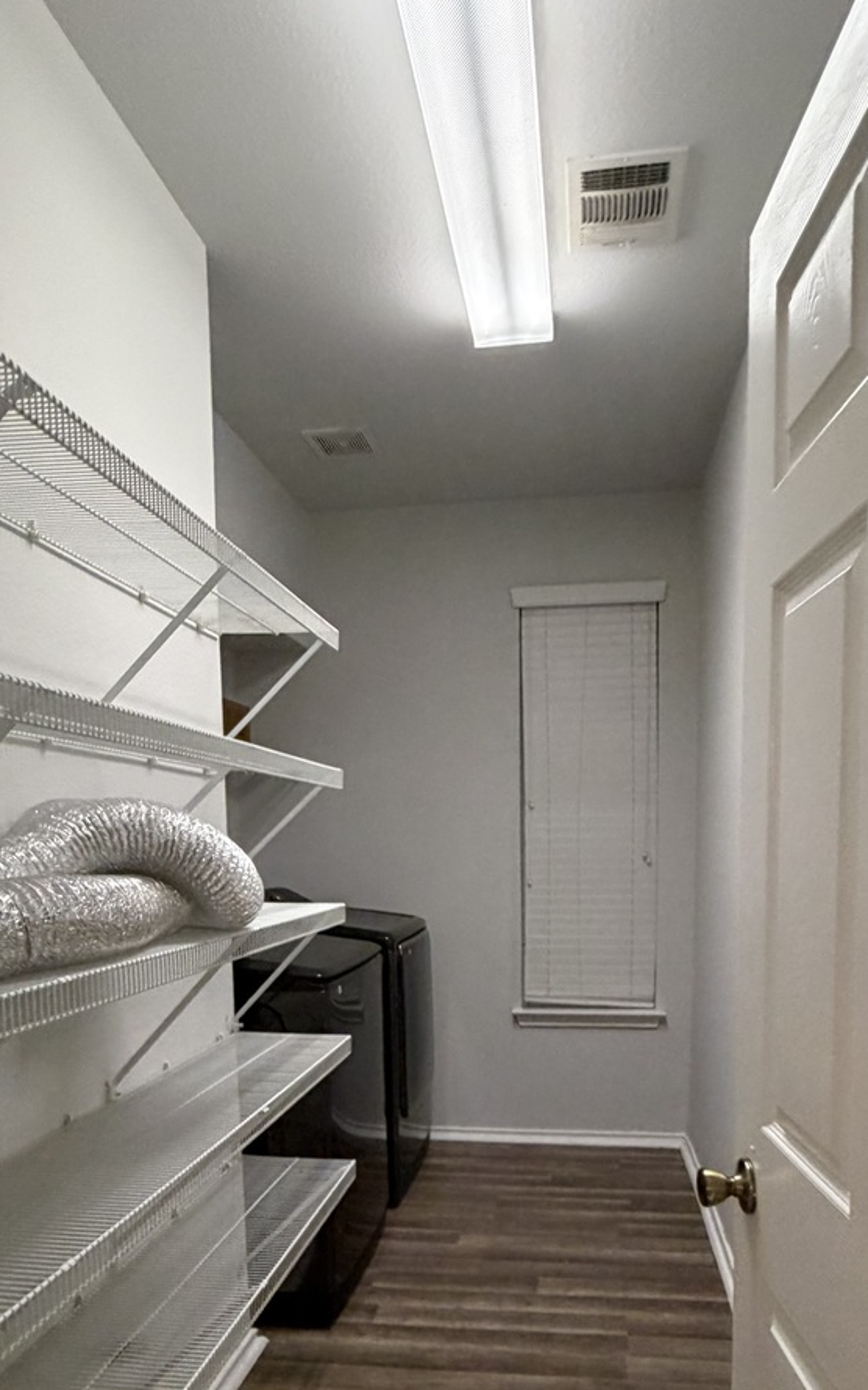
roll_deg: +0.7
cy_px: 936
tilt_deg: -5.8
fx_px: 909
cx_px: 470
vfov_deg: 72.4
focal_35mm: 24
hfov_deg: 51.0
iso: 500
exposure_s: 1/60
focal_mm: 2.22
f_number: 2.2
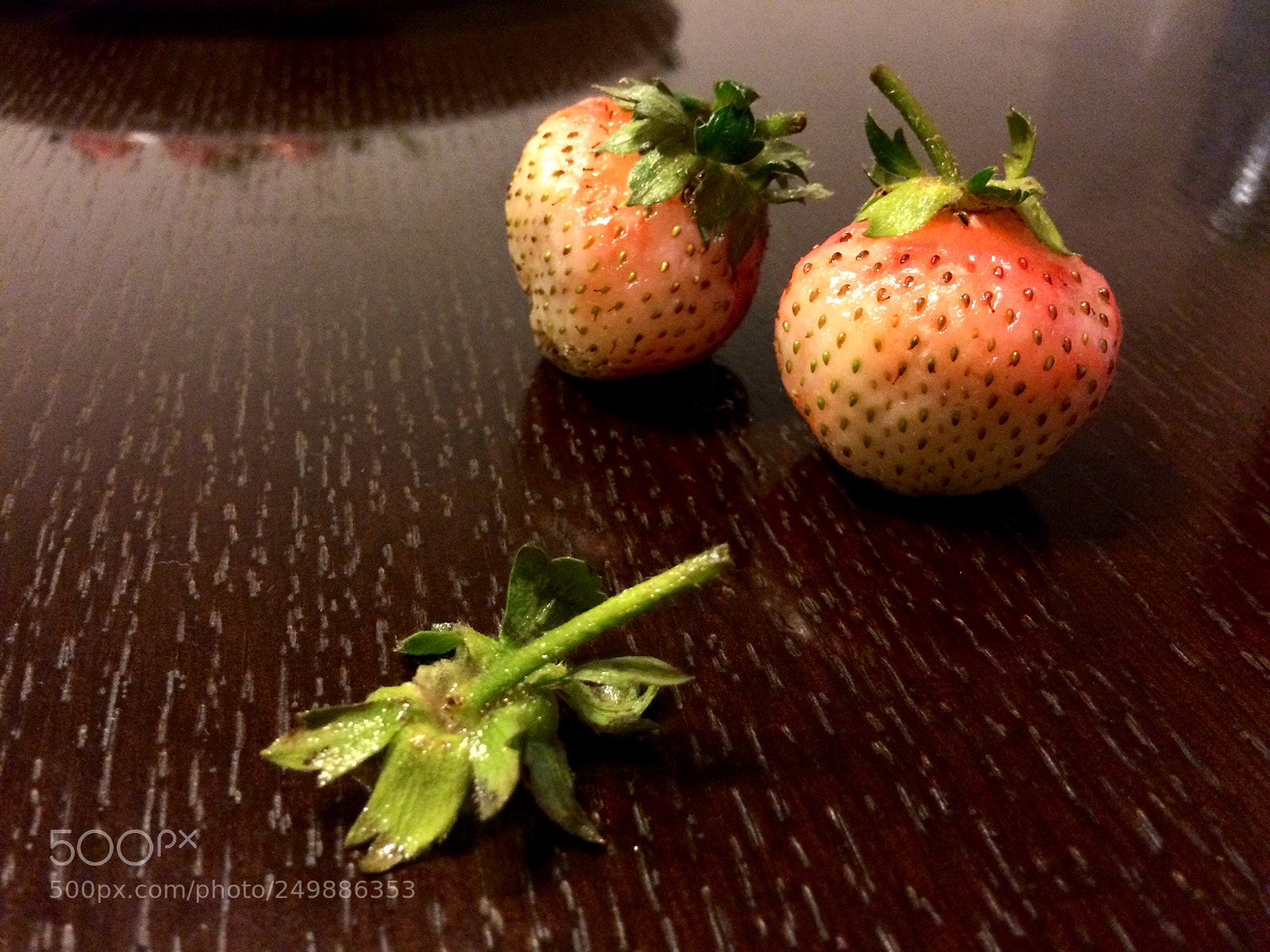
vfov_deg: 48.2
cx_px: 635
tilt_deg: -34.5
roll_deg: -1.0
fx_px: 1064
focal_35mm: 29
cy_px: 476
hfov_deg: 61.7
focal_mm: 4.15
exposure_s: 1/20
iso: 320
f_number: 2.2
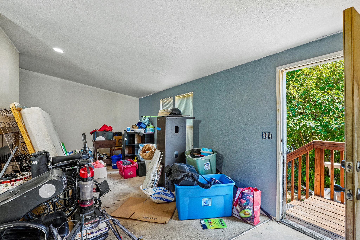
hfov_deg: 93.3
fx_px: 170
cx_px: 180
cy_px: 120
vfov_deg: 70.4
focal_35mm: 17
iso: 3200
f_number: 8
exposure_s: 1/90
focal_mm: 17
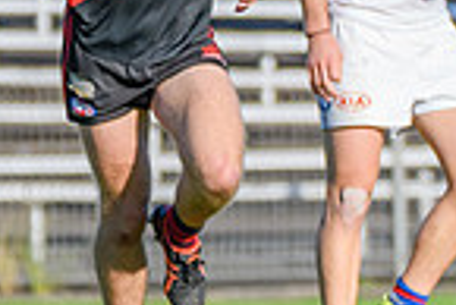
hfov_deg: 1.0
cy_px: 77
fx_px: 27108
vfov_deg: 0.6
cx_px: 657
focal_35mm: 2138
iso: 800
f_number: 7.1
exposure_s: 1/2000
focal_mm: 360
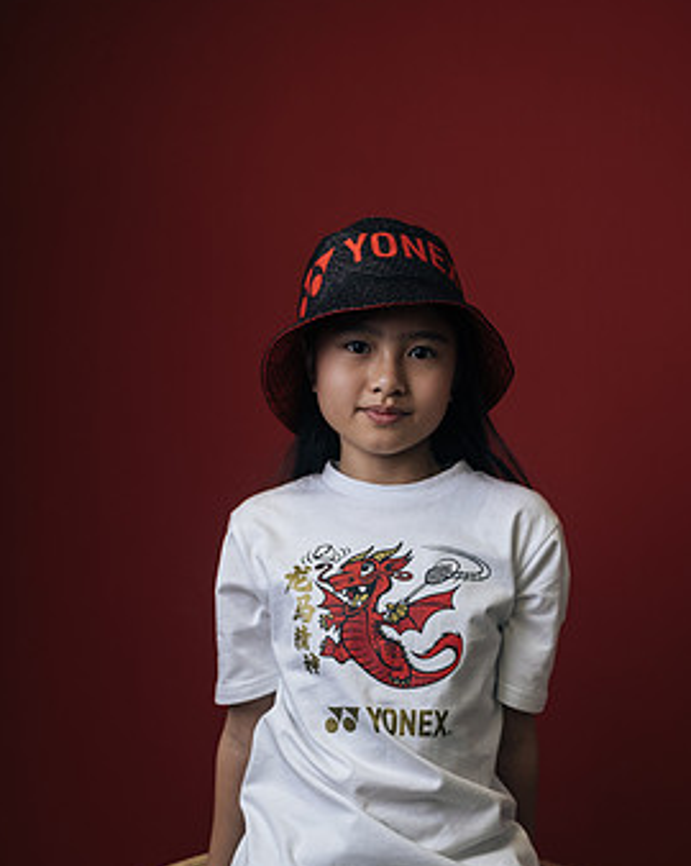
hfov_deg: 33.4
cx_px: 351
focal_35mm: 45
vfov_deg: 40.8
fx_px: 1151
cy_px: 559
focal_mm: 24.2
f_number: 3.2
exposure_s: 1/125
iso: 400
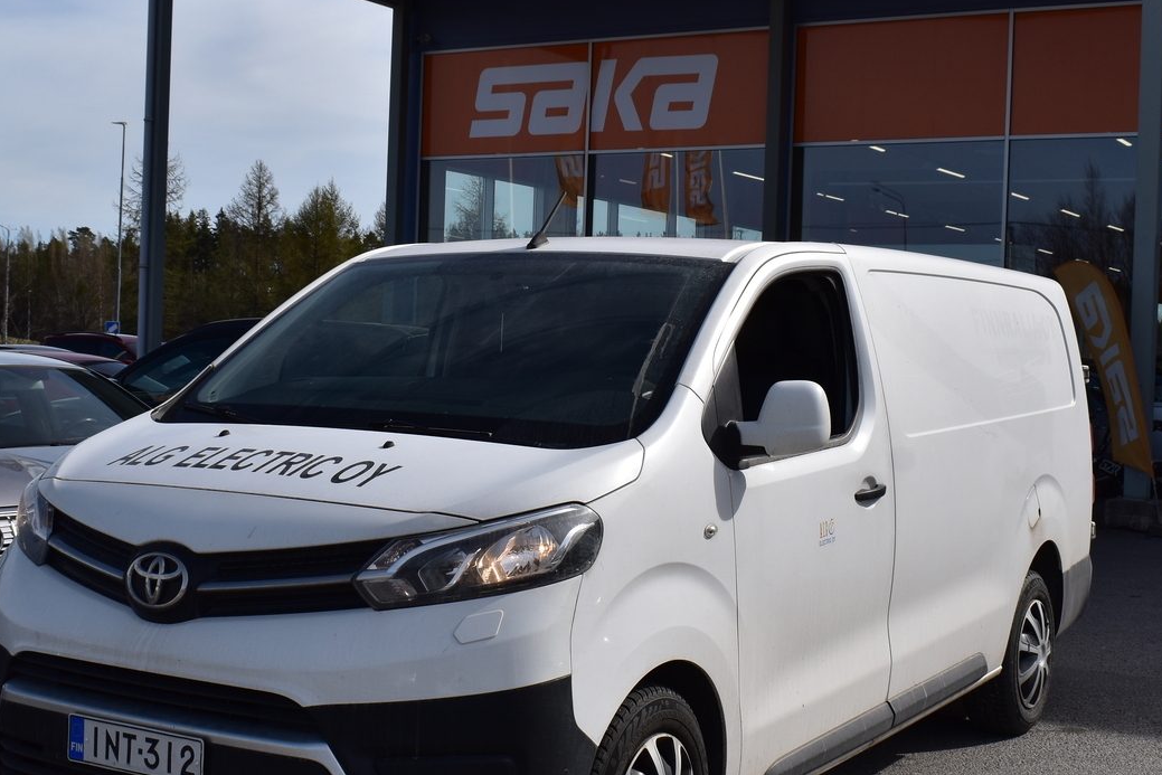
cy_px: 432
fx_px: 1736
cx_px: 527
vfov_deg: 25.2
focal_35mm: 54
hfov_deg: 37.0
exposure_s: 1/500
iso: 200
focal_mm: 23
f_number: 11
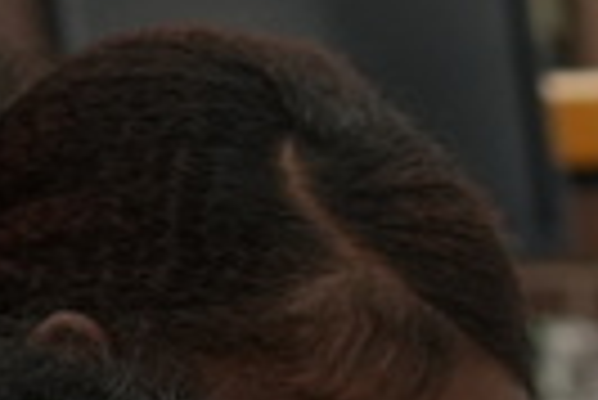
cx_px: 1897
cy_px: 1193
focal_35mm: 499
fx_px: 8298
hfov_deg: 4.0
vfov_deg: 2.7
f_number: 4
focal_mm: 65
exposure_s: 1/160
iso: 1250
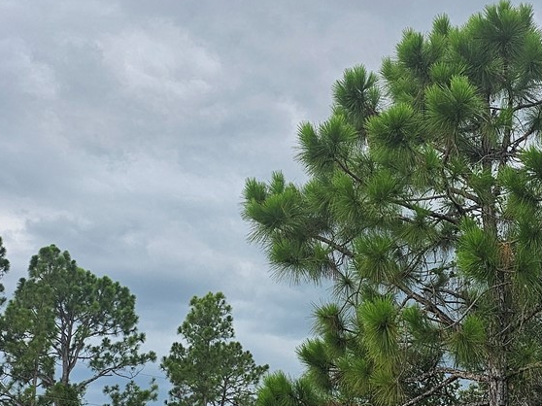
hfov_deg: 29.3
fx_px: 1033
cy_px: 185
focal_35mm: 66
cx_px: 349
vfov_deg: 22.2
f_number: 1.7
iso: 40
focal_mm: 6.3
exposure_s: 1/180
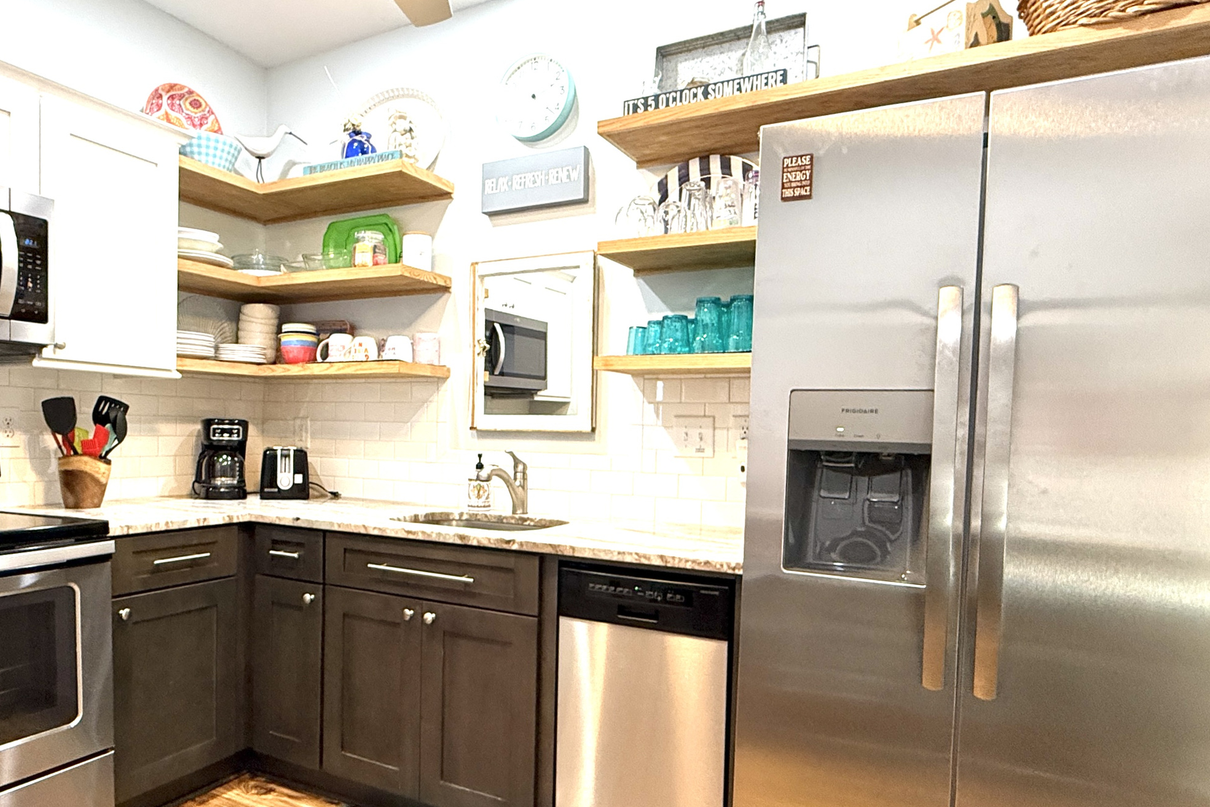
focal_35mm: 21
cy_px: 462
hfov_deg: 80.8
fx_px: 706
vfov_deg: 59.2
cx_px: 531
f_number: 2.2
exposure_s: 1/60
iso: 320
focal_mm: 2.22
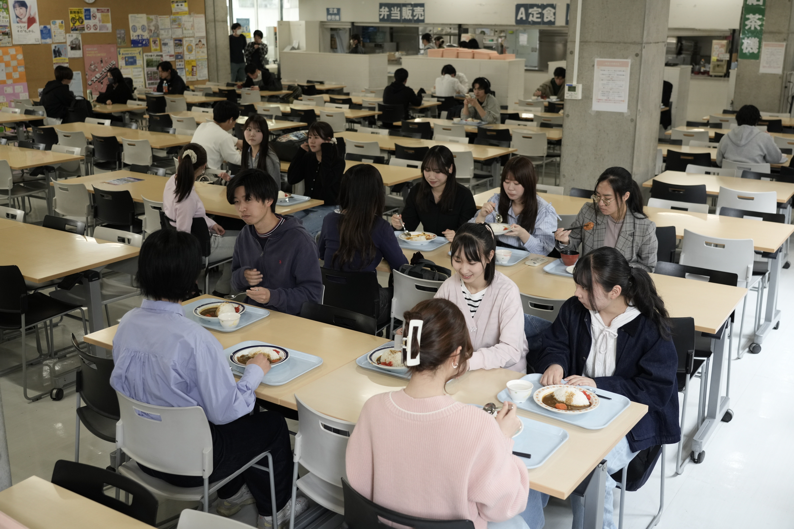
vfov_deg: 35.9
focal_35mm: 37
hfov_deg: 51.9
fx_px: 816
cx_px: 397
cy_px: 264
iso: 800
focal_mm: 37
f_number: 4
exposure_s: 1/125
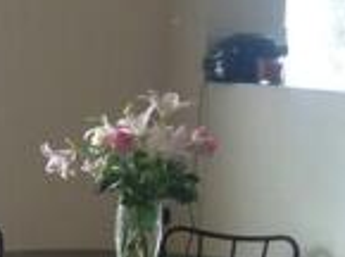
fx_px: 1402
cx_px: -291
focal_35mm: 141
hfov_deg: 12.7
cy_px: 265
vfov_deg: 10.4
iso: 80
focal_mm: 4.28
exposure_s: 1/20
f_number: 2.4
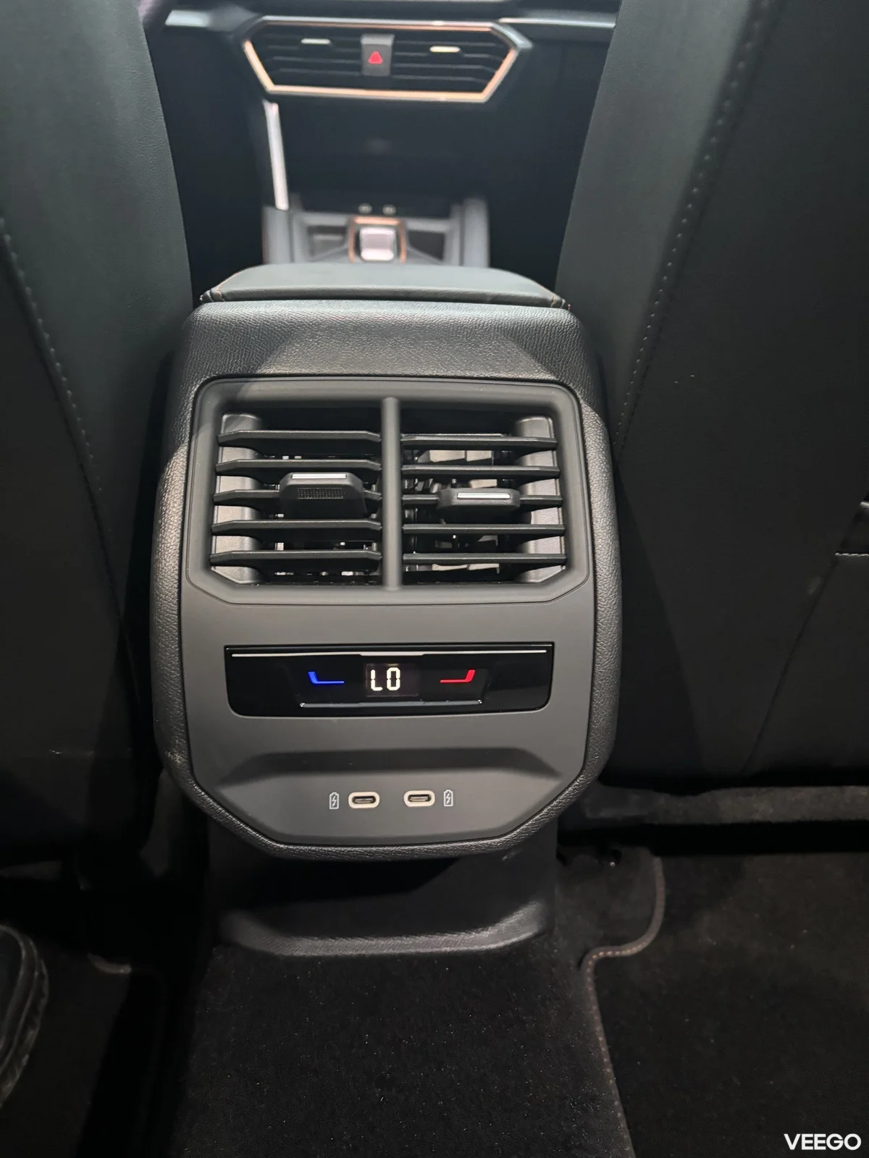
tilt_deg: -25.0
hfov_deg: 53.1
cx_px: 434
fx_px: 870
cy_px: 579
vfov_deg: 67.3
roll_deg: +1.0
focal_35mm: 26
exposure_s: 1/30
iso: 800
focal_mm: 5.96
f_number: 1.6
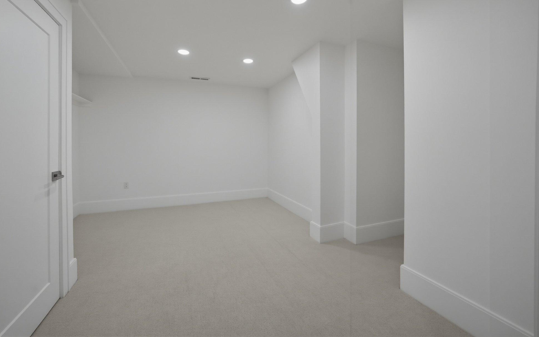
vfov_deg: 74.5
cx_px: 266
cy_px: 149
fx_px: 220
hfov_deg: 101.5
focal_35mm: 15
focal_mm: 14
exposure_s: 1/400
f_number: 8
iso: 800
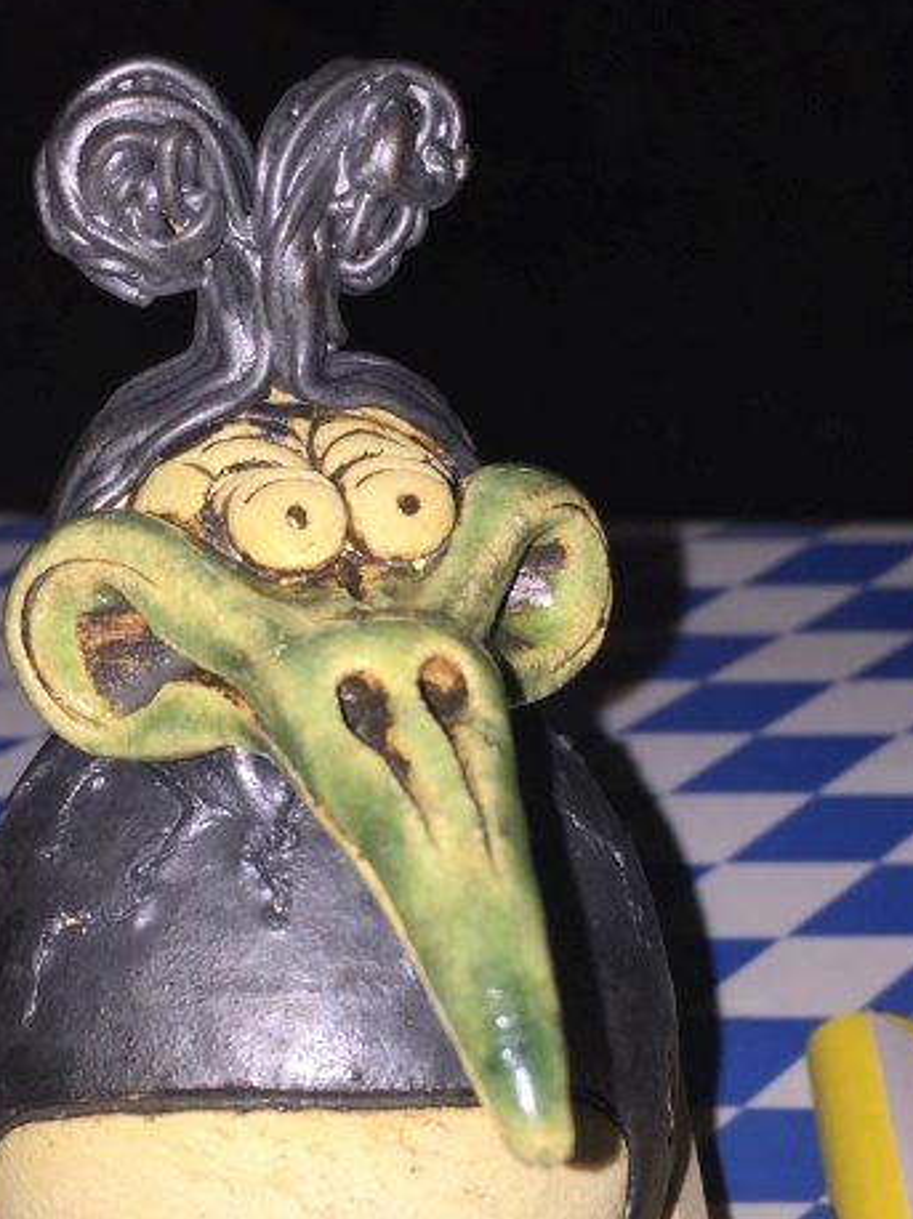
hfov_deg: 25.6
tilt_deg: -35.1
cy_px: 737
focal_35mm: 57
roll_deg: -0.6
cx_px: 401
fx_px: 2006
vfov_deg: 33.7
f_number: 2.2
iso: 32
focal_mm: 4.15
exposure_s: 1/116
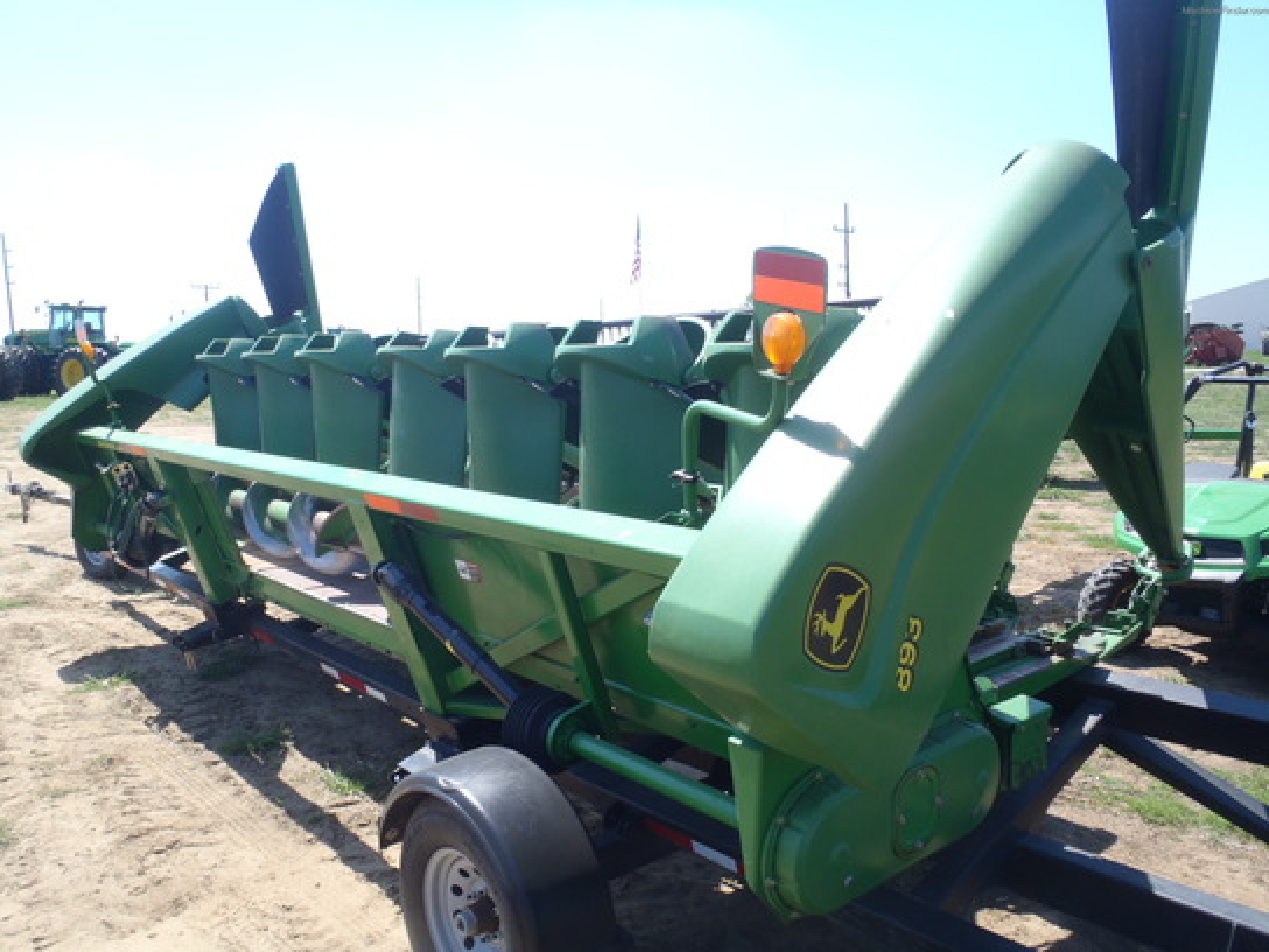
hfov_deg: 63.4
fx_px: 1026
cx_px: 634
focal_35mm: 28
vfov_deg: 49.7
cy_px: 476
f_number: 3.9
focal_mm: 5
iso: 80
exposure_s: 1/320
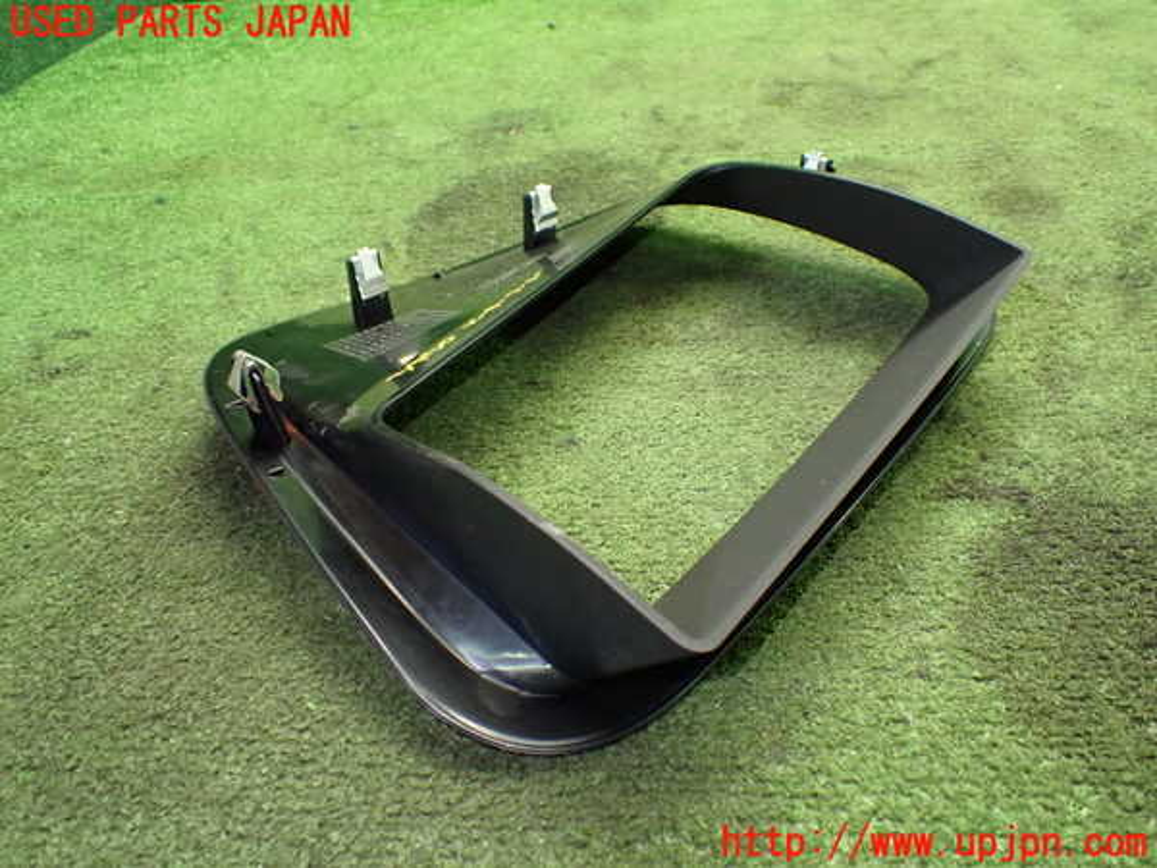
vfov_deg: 46.8
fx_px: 1003
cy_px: 434
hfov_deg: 60.0
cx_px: 578
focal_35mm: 30
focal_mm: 5.4
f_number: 2.3
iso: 800
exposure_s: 1/60
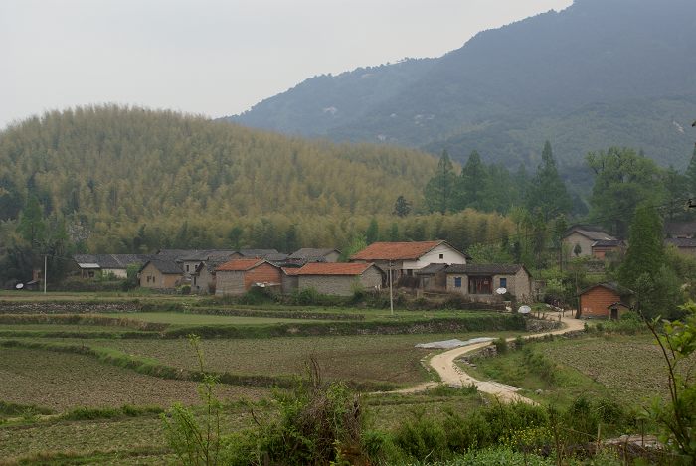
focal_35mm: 60
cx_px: 348
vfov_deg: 22.7
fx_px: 1162
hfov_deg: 33.4
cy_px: 233
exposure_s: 1/160
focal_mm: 40
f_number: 9
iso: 100
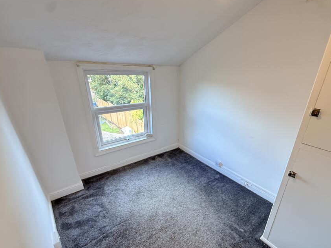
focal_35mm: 17
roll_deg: -1.6
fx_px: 163
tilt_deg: -25.2
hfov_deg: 90.3
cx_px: 192
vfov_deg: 74.4
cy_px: 139
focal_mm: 2.22
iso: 400
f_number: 2.2
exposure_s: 1/60
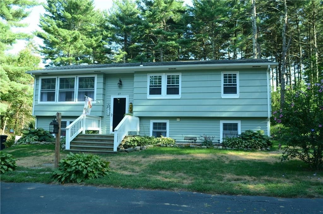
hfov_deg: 67.5
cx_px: 162
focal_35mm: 27
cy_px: 107
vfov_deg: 47.7
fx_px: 242
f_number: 7.1
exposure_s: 1/30
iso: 100
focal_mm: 18
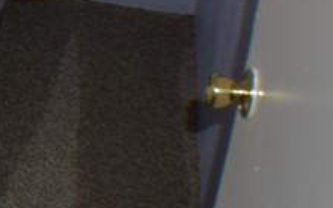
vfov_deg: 6.6
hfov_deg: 9.8
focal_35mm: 195
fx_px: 1769
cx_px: -393
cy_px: -176
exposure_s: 1/200
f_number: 4.2
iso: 100
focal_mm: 26
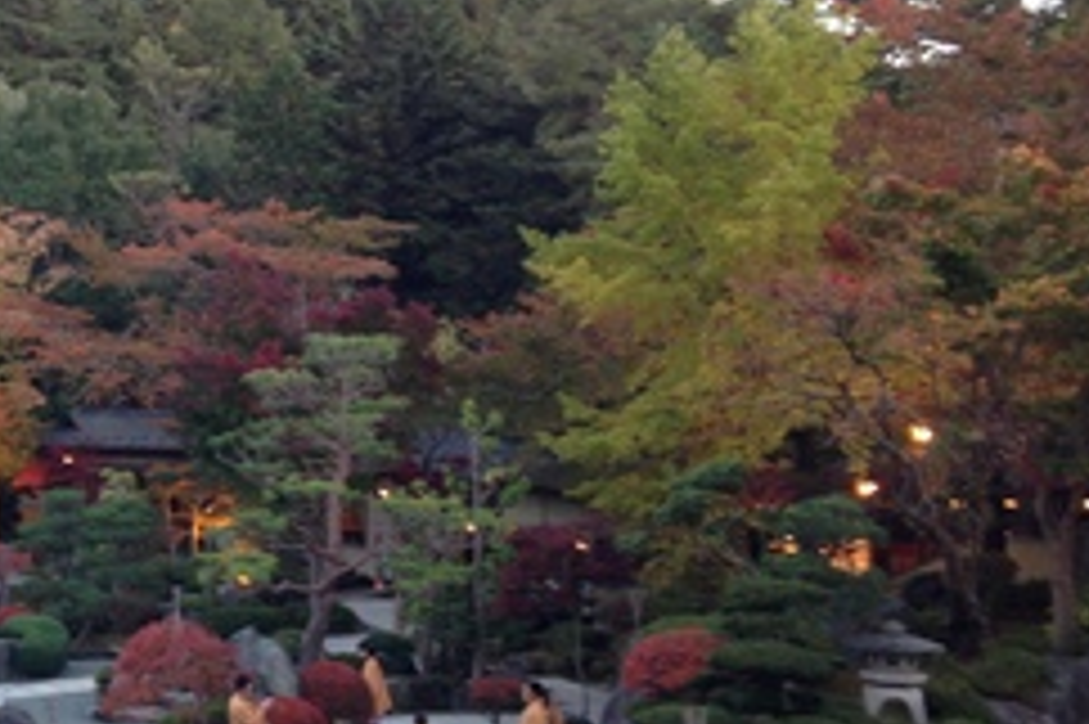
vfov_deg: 19.2
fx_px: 2146
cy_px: 371
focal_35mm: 71
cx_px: -4
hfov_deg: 26.9
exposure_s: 1/30
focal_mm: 4.13
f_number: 2.4
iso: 50
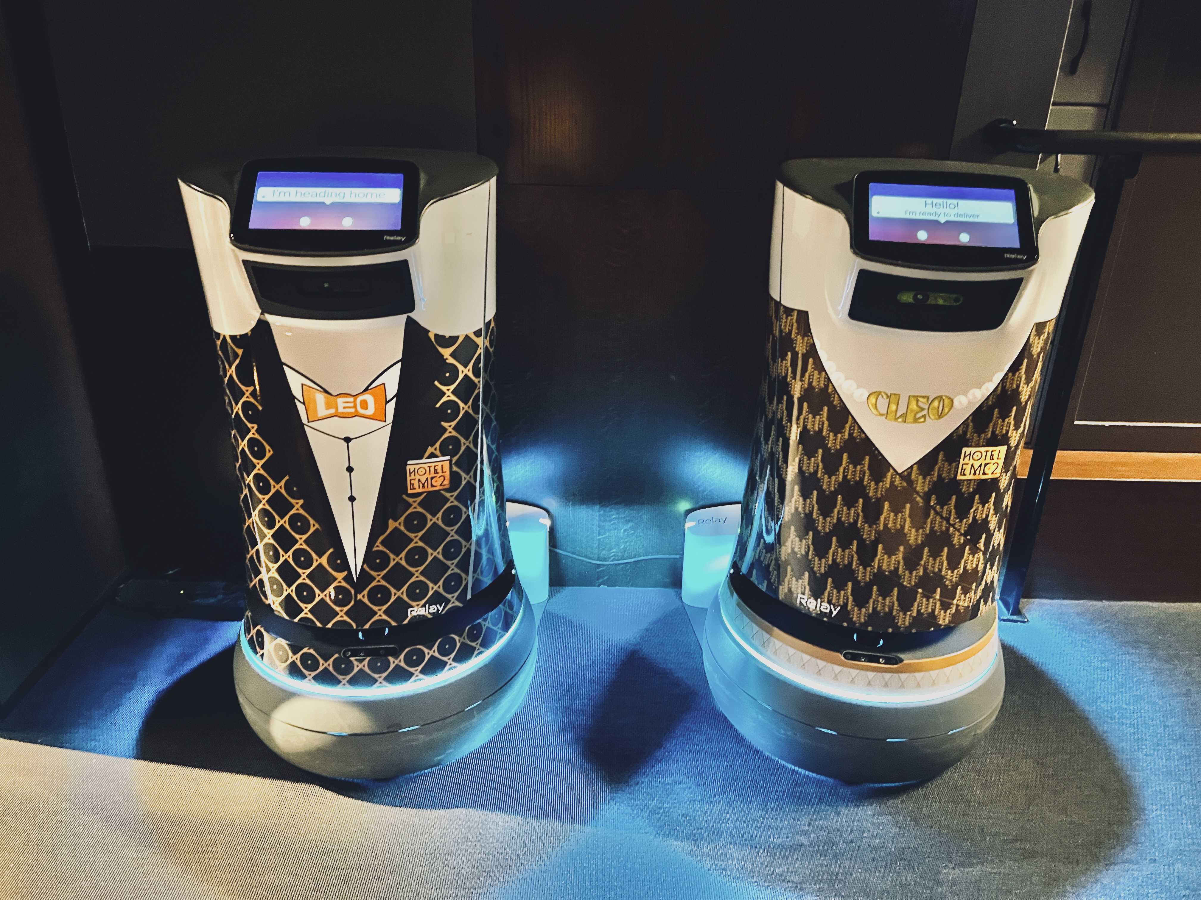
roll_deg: -1.3
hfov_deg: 67.3
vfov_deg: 53.1
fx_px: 902
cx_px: 600
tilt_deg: -24.2
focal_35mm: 26
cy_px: 450
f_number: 1.5
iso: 1000
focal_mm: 5.7
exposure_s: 1/24
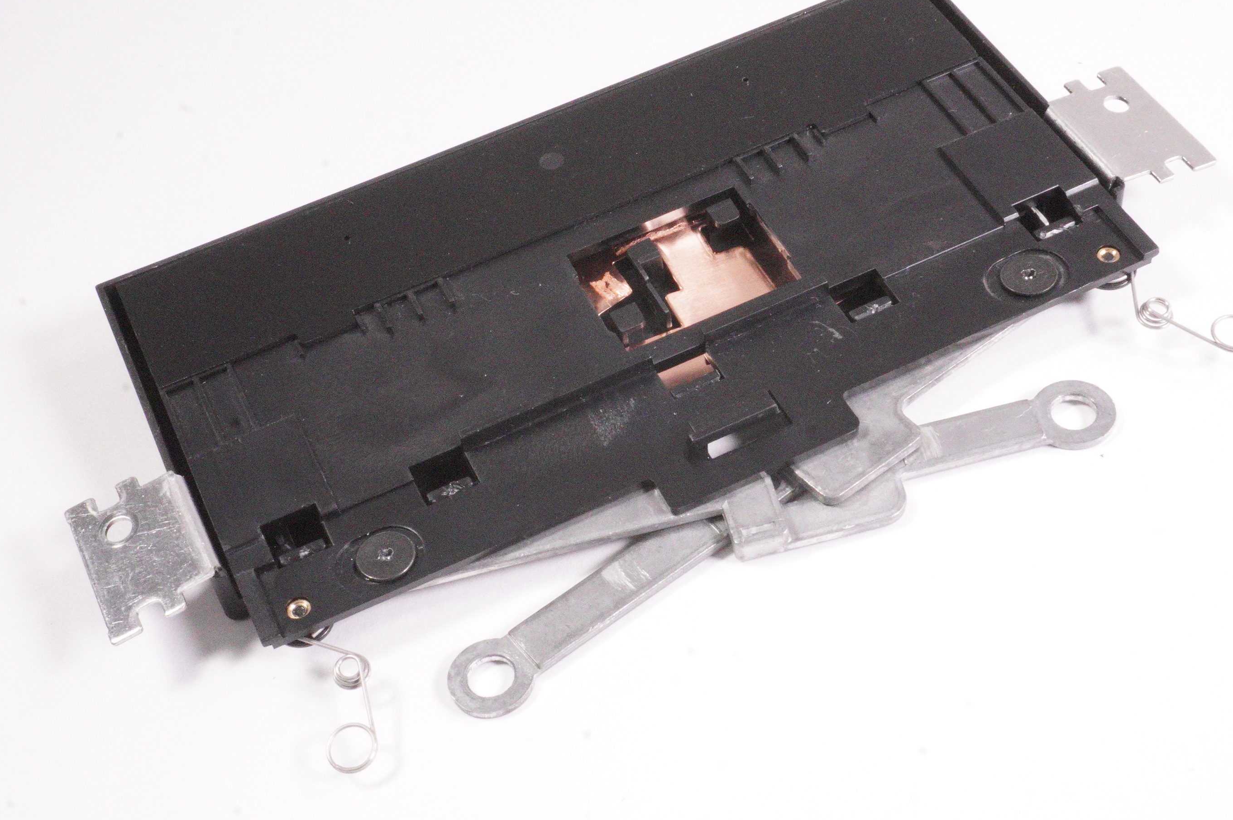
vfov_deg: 25.5
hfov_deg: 37.5
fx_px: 1814
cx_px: 656
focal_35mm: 53
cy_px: 376
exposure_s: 1/160
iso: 12800
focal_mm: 32
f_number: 25
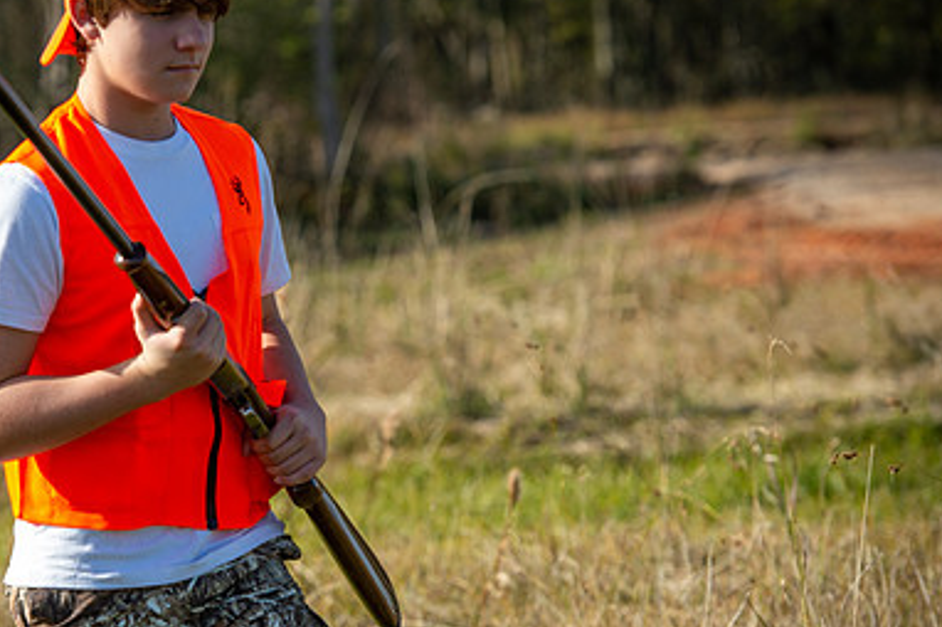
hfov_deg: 9.4
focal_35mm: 220
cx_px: 293
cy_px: 360
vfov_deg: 6.2
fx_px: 5752
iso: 100
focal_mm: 145
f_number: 5.6
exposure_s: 1/320
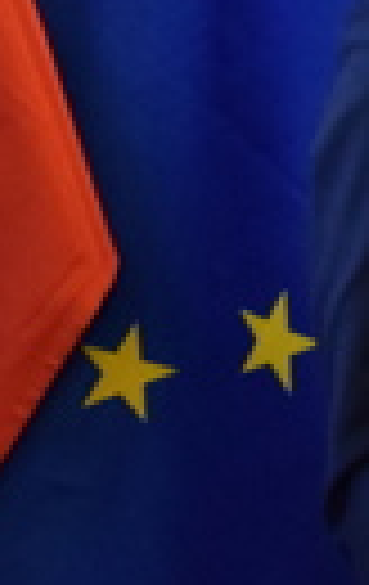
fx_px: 4460
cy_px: -187
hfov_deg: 4.6
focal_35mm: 279
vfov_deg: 7.4
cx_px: 839
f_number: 4.2
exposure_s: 1/60
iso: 1800
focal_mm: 32
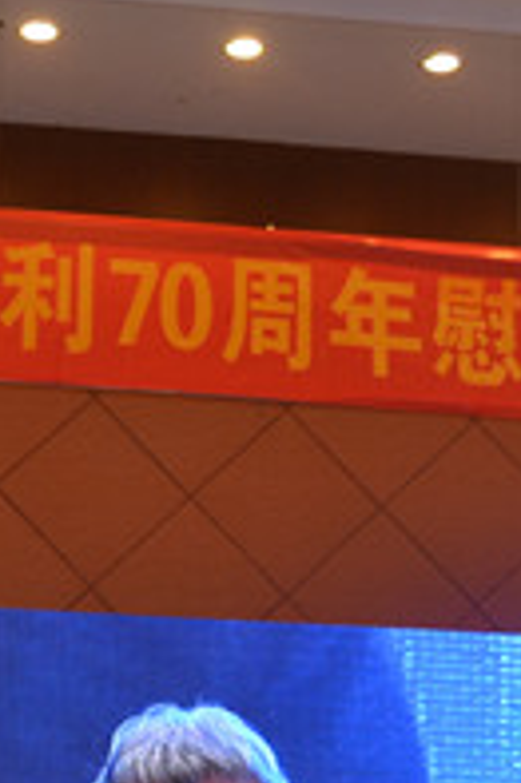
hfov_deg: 11.5
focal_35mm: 119
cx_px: 167
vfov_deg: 17.1
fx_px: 2588
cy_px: 580
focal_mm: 26
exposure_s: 1/60
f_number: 4.2
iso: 560
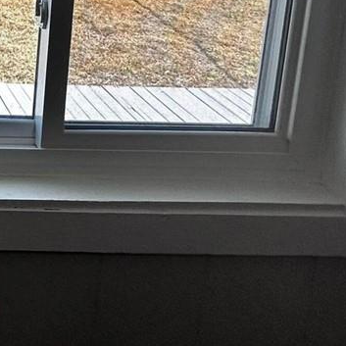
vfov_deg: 27.0
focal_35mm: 56
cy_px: -69
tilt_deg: -8.2
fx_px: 633
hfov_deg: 24.3
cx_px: -166
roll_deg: -1.0
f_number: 2.2
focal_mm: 2.22
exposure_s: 1/596
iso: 40
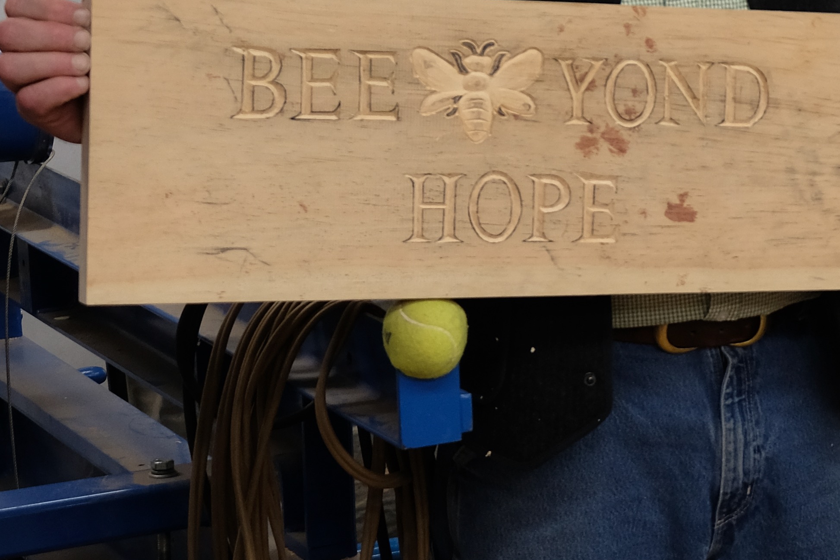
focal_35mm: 111
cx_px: 1247
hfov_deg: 16.8
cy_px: 137
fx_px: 2590
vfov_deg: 12.3
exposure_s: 1/60
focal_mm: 24
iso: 400
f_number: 4
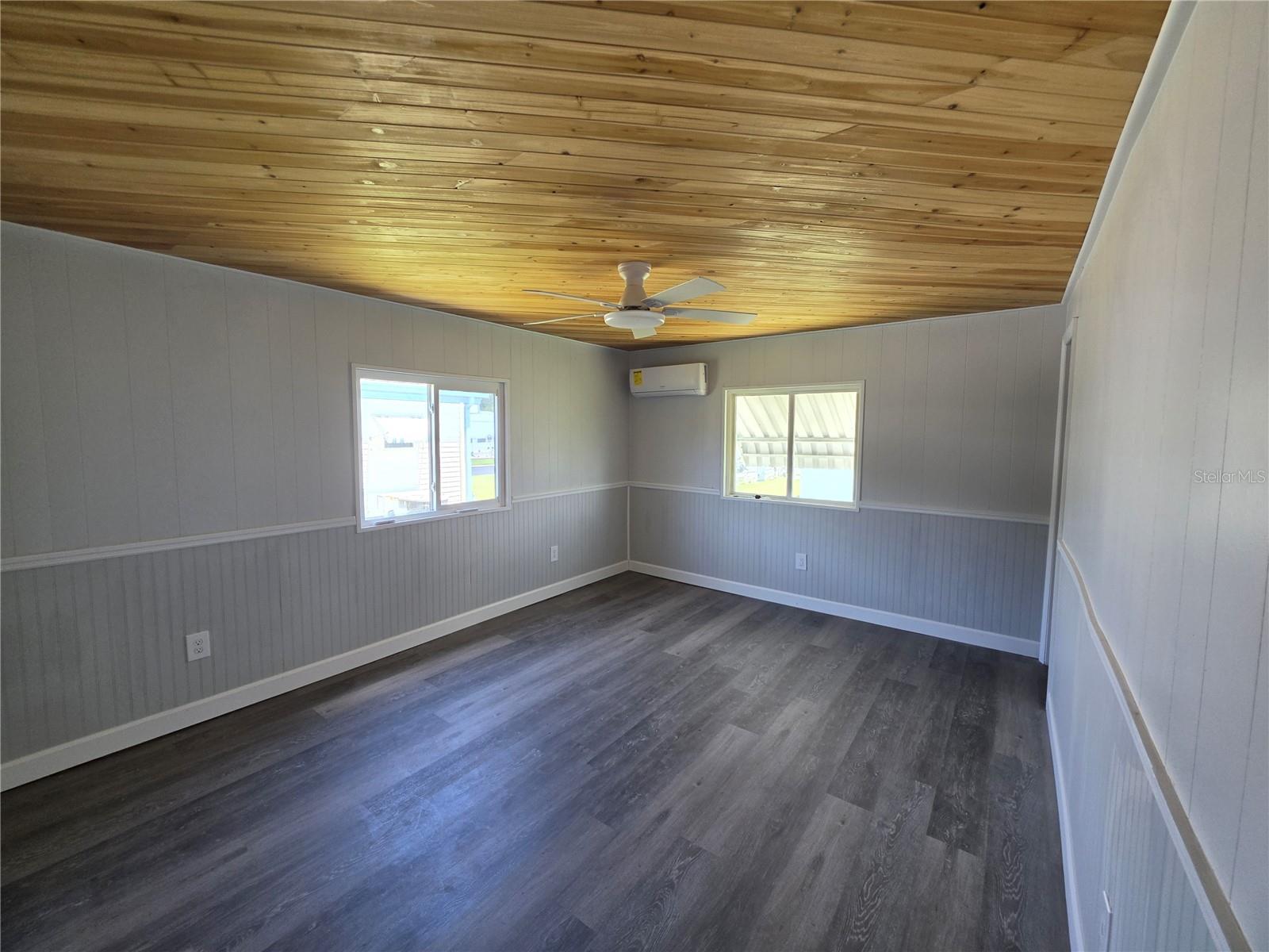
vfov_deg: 89.9
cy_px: 476
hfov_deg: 106.2
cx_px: 634
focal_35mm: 13
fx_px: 477
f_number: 1.9
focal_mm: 2.2
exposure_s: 1/120
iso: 80
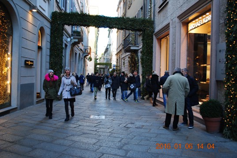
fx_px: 217
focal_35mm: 33
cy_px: 79
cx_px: 118
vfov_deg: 40.0
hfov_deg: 57.2
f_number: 3.8
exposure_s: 1/60
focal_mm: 22
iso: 250
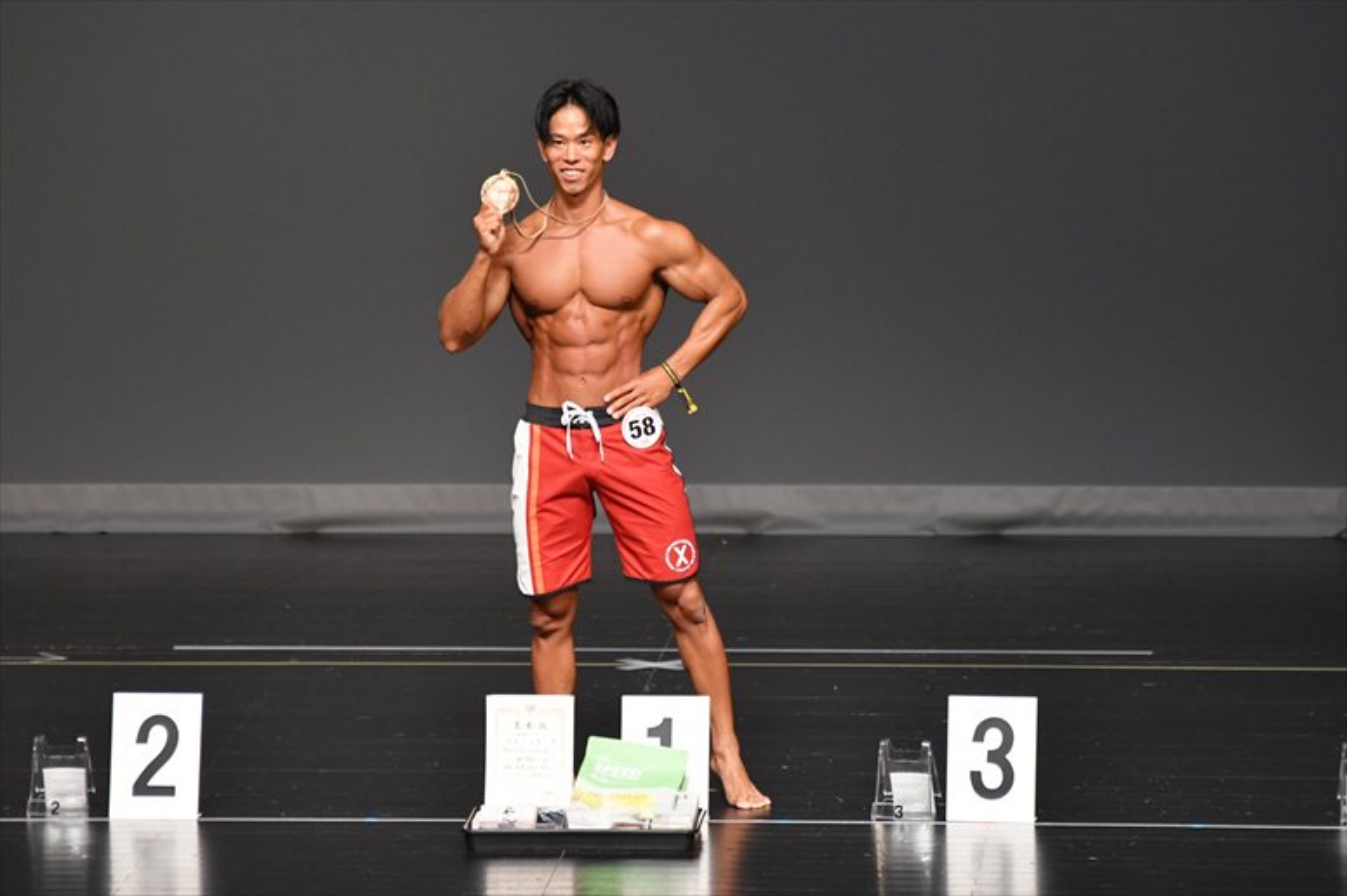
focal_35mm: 315
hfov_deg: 6.5
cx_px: 674
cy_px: 448
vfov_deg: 4.4
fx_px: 11781
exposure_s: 1/400
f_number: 5.6
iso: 2500
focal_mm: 210
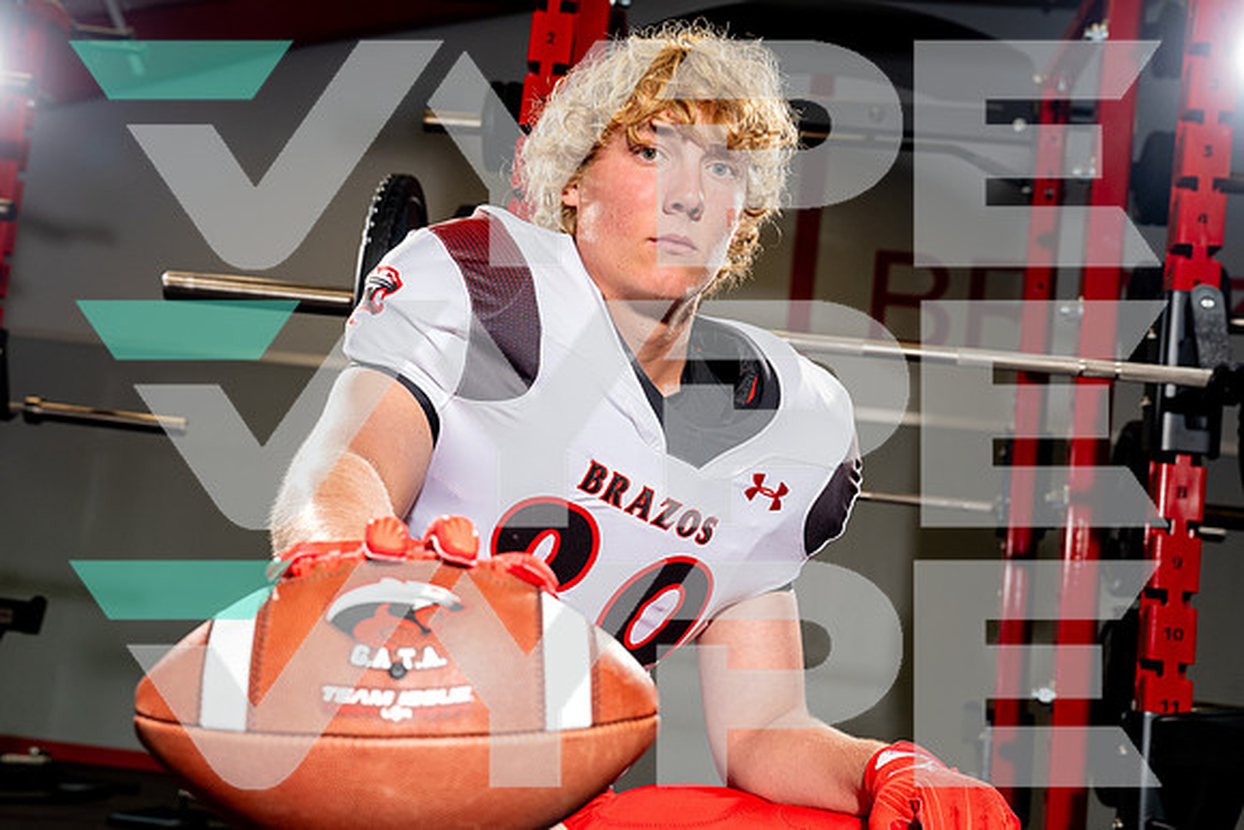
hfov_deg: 39.4
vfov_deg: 26.9
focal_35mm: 50
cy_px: 434
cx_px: 559
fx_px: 1734
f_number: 5.6
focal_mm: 45
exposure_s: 1/250
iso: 500
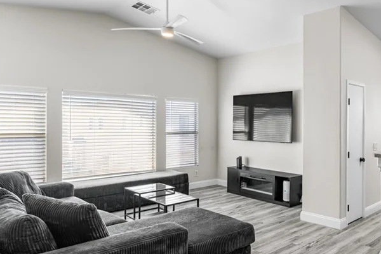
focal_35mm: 29
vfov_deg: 45.0
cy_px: 127
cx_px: 305
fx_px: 307
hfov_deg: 58.7
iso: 400
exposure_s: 1/3
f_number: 8
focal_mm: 17
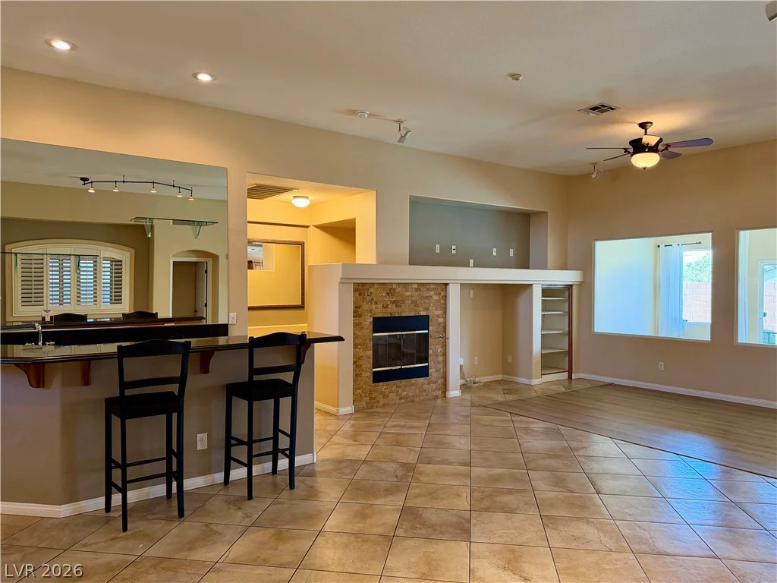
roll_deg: -0.1
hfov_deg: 71.6
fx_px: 539
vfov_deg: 56.8
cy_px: 292
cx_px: 388
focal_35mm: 24
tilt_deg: -0.4
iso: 250
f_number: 1.78
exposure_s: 1/60
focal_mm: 6.76
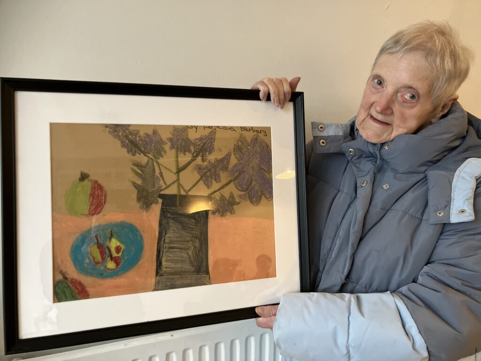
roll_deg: -0.4
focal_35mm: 28
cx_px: 240
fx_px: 389
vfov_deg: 49.7
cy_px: 180
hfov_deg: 63.4
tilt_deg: -11.6
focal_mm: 3.99
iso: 320
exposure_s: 1/60
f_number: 1.8
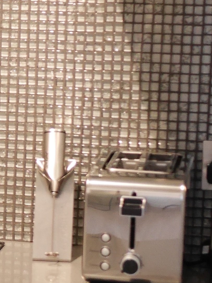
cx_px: -158
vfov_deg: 11.7
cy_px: 184
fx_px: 1379
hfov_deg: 8.5
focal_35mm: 169
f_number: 1.7
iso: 1600
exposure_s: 1/125
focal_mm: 20
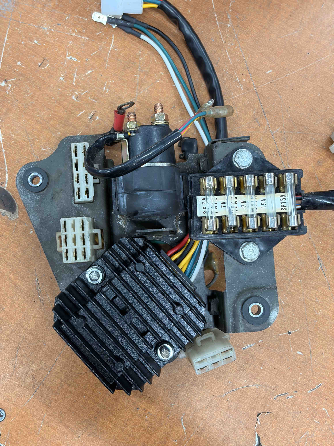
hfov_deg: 28.0
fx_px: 669
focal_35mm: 52
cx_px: 167
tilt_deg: -80.2
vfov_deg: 36.8
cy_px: 223
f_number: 1.6
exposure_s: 1/60
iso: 80
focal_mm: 5.96
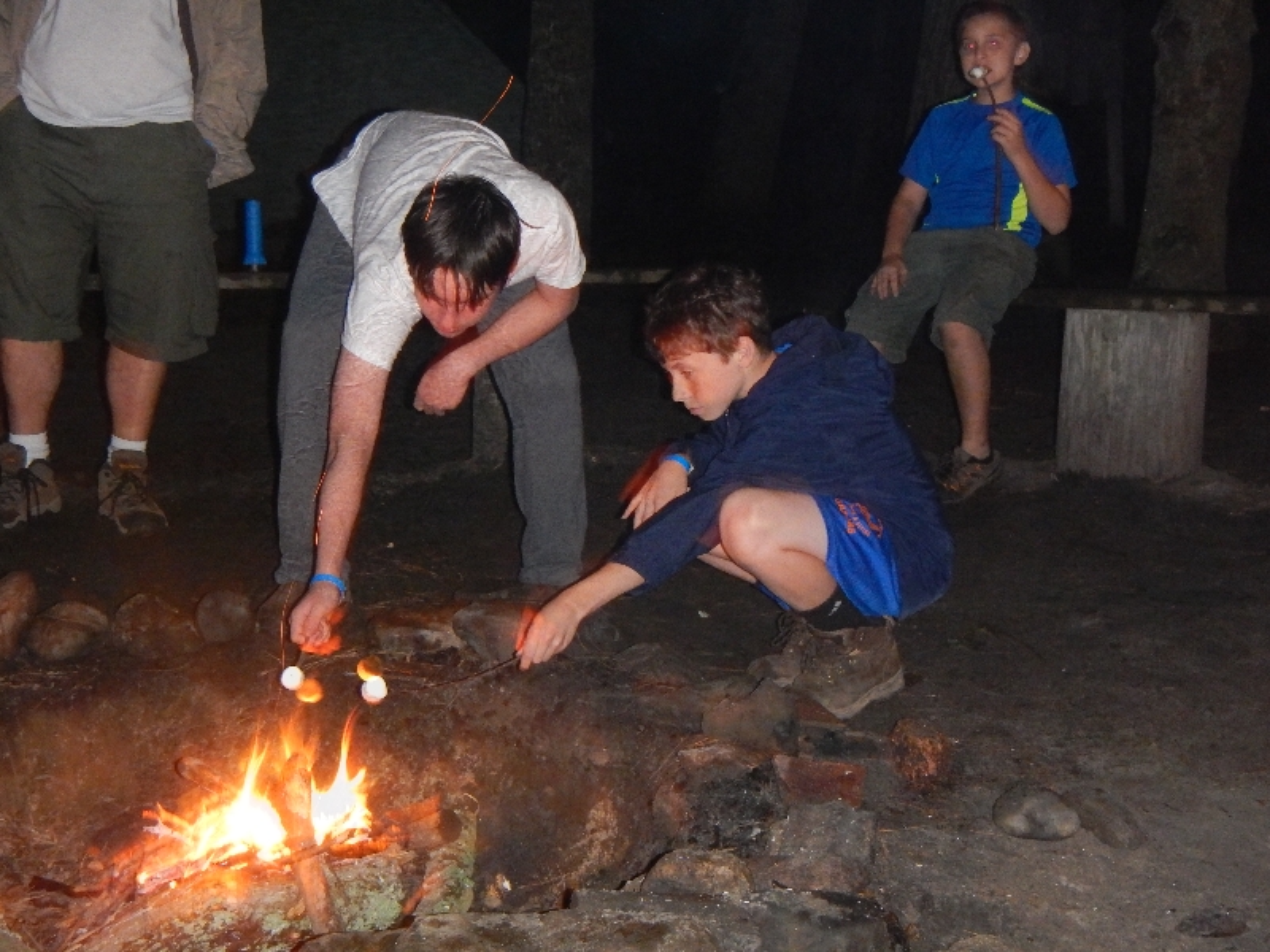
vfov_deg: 26.6
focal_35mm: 55
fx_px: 2018
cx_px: 635
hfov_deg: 34.9
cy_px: 476
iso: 1600
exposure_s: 1/30
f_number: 4.1
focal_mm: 9.9
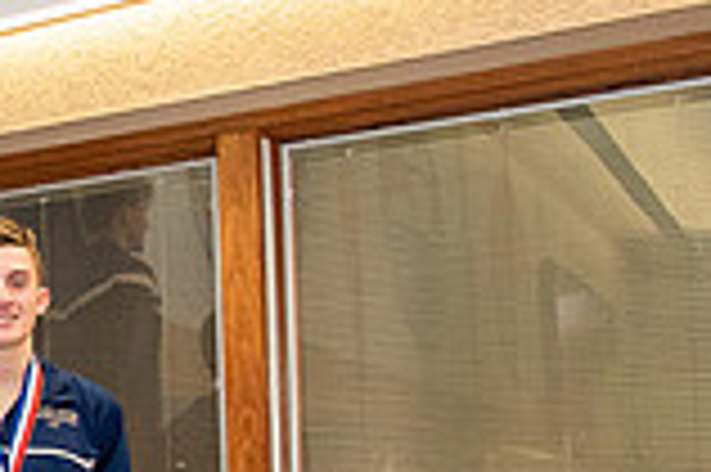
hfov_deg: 20.0
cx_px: -565
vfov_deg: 18.0
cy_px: 451
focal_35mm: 74
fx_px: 1460
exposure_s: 1/200
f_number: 8
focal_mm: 17
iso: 2000
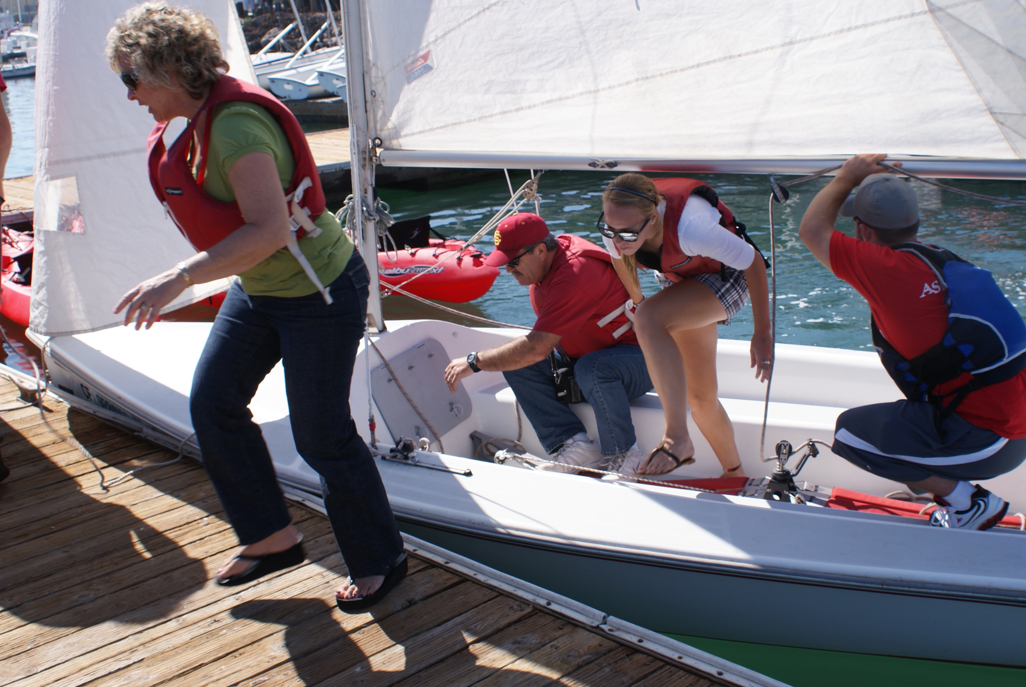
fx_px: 1313
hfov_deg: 42.6
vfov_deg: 29.3
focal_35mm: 46
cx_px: 587
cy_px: 307
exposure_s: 1/200
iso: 100
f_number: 9
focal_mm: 26
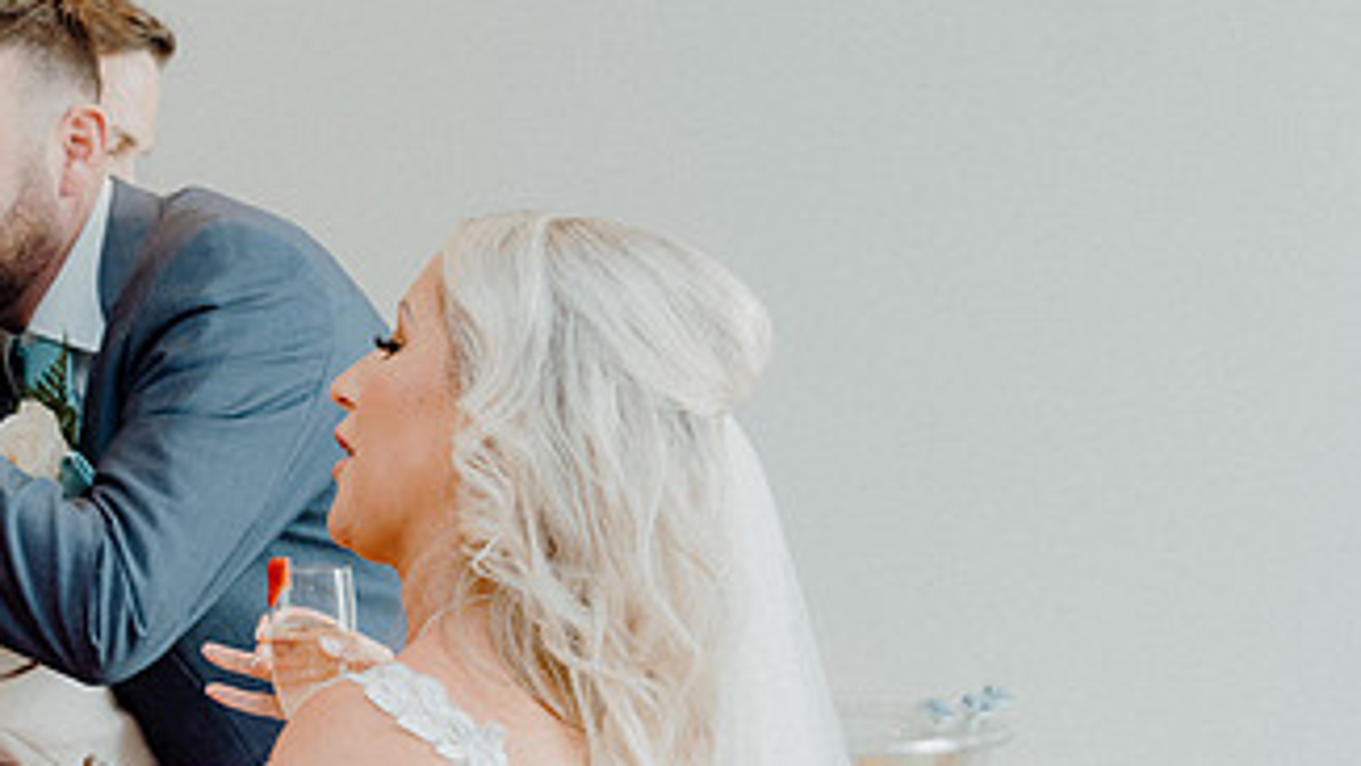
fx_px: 3646
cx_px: 172
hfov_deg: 20.8
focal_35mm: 101
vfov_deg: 12.0
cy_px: 559
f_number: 3.5
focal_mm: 54
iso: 1600
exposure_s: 1/200
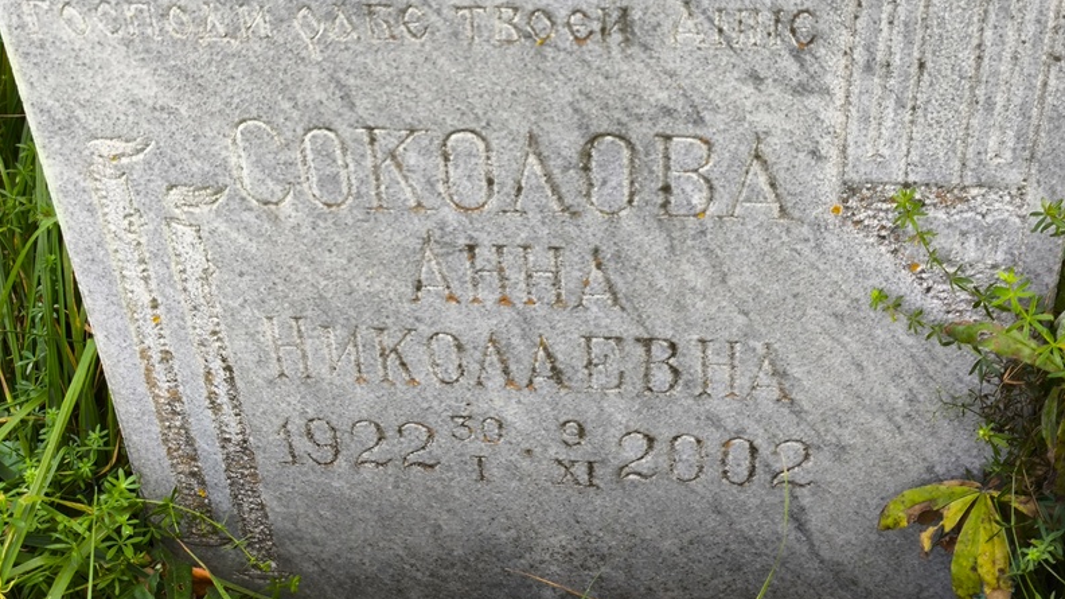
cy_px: 202
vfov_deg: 21.7
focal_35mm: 55
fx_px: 1553
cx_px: 532
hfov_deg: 37.9
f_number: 1.7
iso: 64
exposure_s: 1/120
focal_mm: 4.71
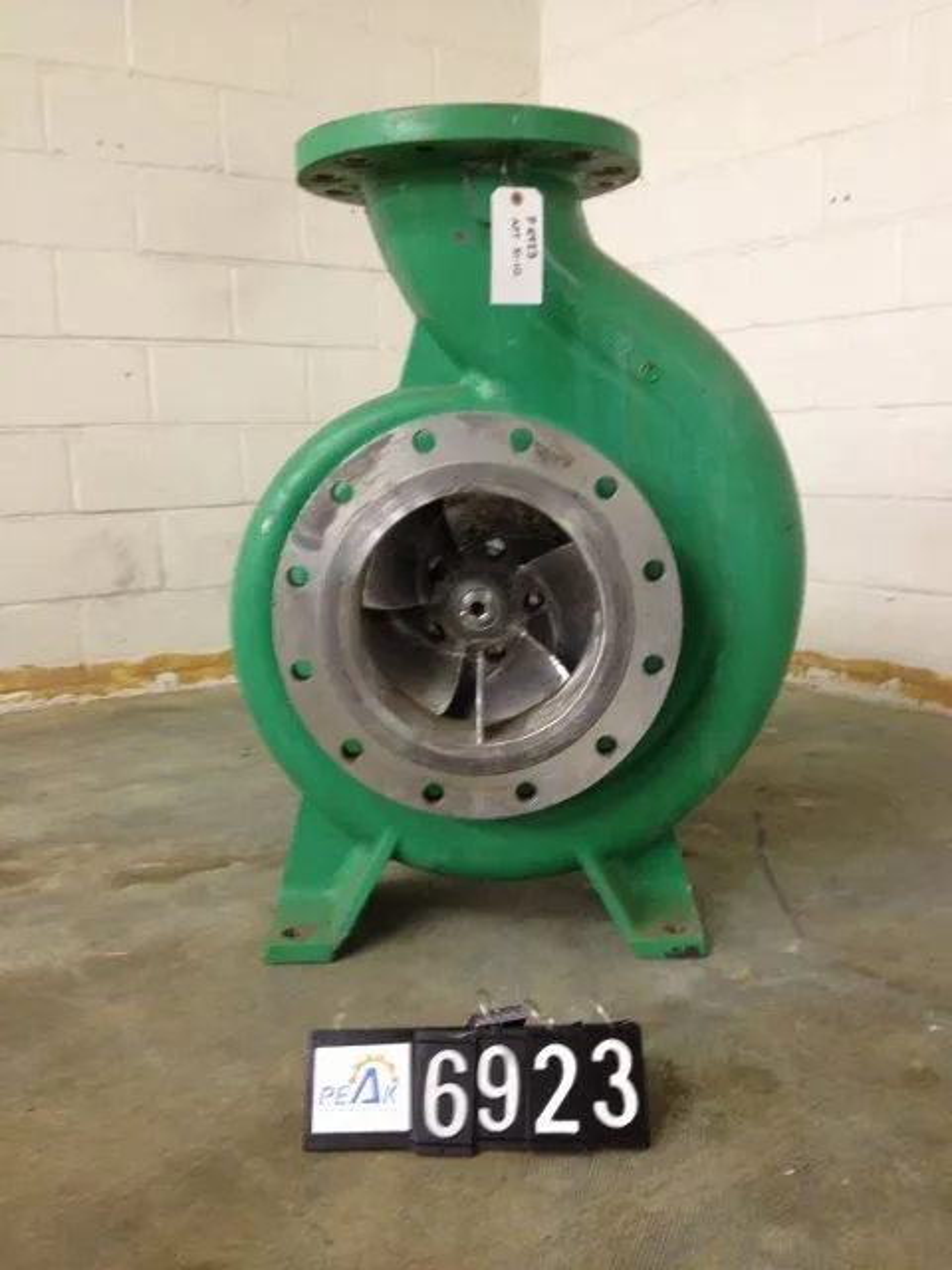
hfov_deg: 40.7
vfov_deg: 52.6
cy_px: 635
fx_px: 1283
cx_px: 476
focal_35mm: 35
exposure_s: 1/20
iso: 160
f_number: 2.4
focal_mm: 4.28
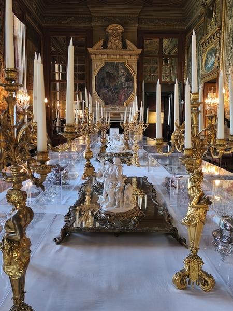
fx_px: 269
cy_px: 156
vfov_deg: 60.0
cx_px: 116
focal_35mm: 30
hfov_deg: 46.8
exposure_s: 1/33.3
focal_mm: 6.14
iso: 1000
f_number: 1.65
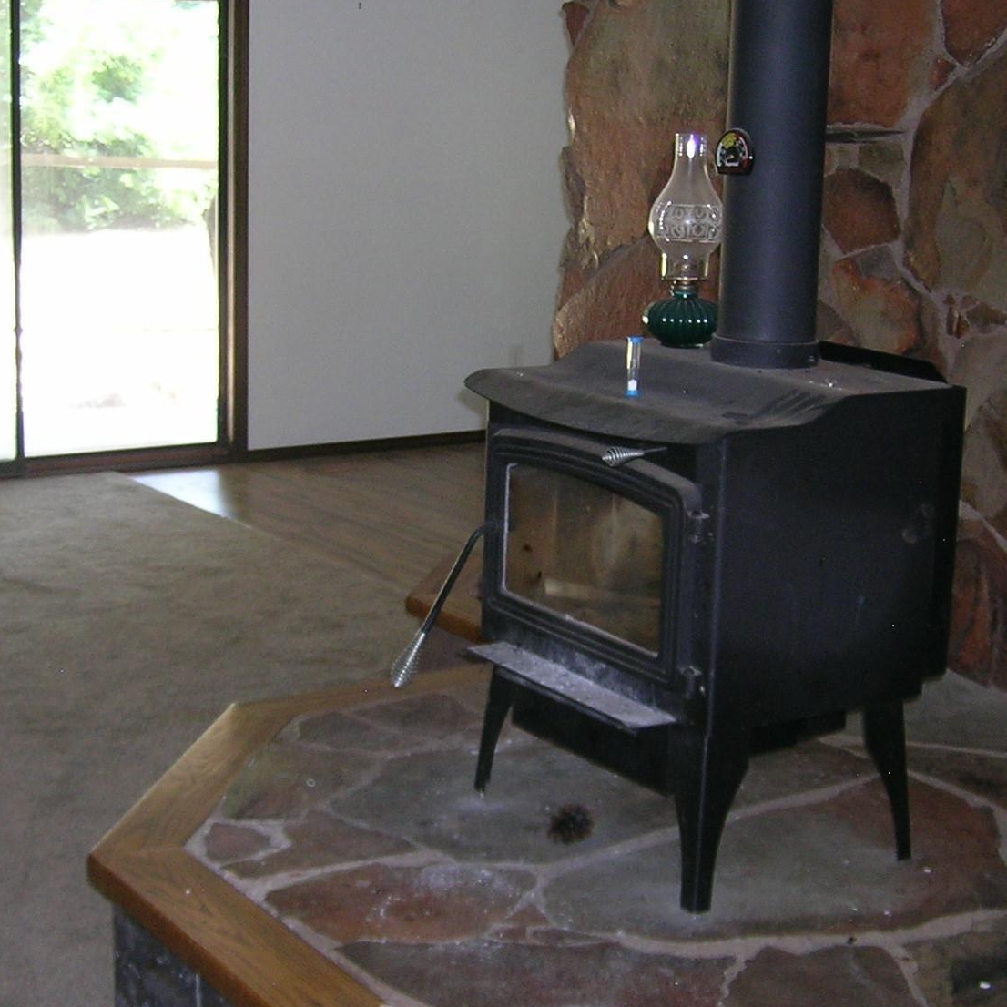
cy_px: 475
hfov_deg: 29.5
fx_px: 1909
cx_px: 463
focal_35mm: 58
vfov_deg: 29.5
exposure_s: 1/40.9
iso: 71
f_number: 2.8
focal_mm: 5.8
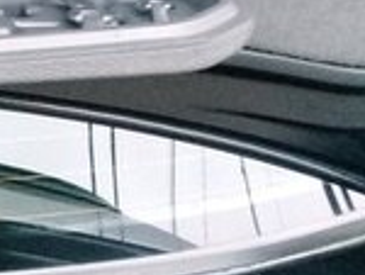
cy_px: -245
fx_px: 1436
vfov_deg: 10.2
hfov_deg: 12.8
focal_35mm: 136
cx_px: -348
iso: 160
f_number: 2.2
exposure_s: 1/33
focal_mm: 3.3
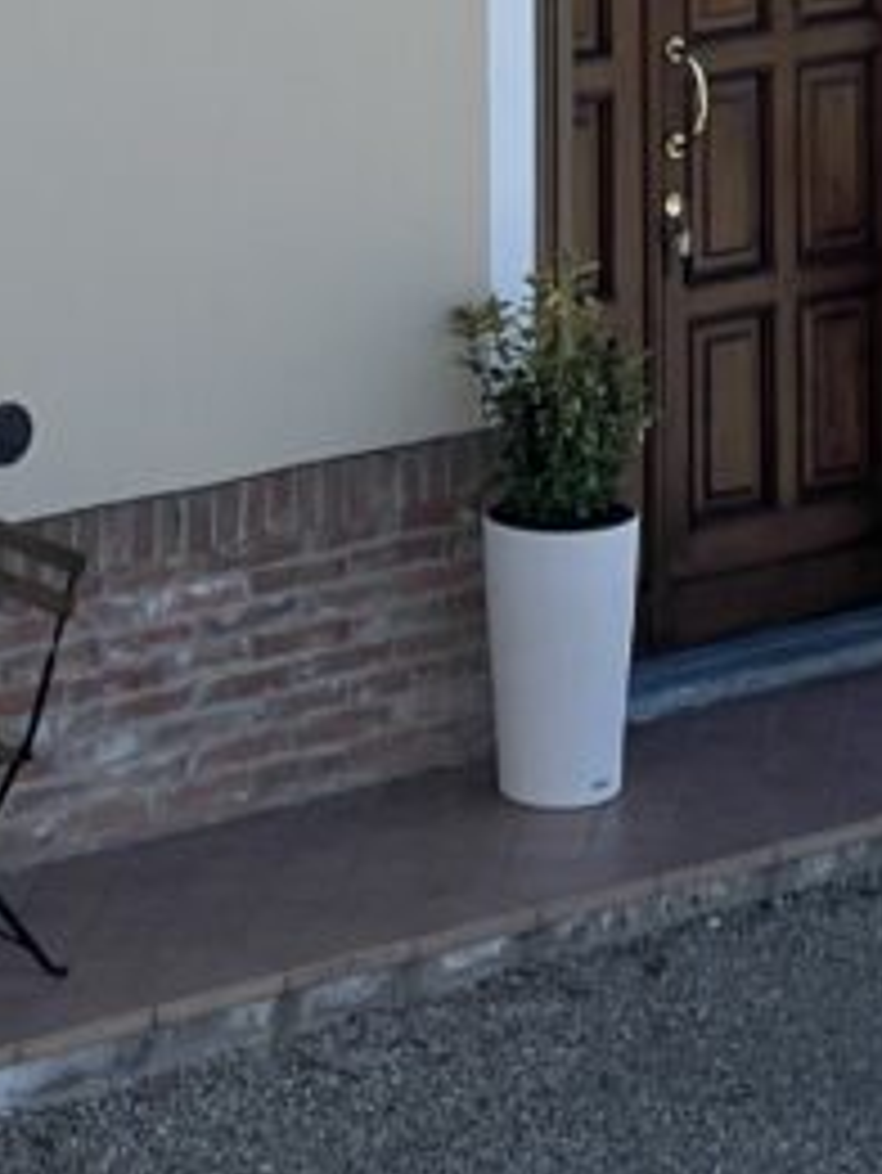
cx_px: 644
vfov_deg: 9.2
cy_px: -1084
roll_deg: +1.2
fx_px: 6925
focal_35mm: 204
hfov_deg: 7.3
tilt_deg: -0.6
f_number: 2
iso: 25
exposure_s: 1/1410
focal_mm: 6
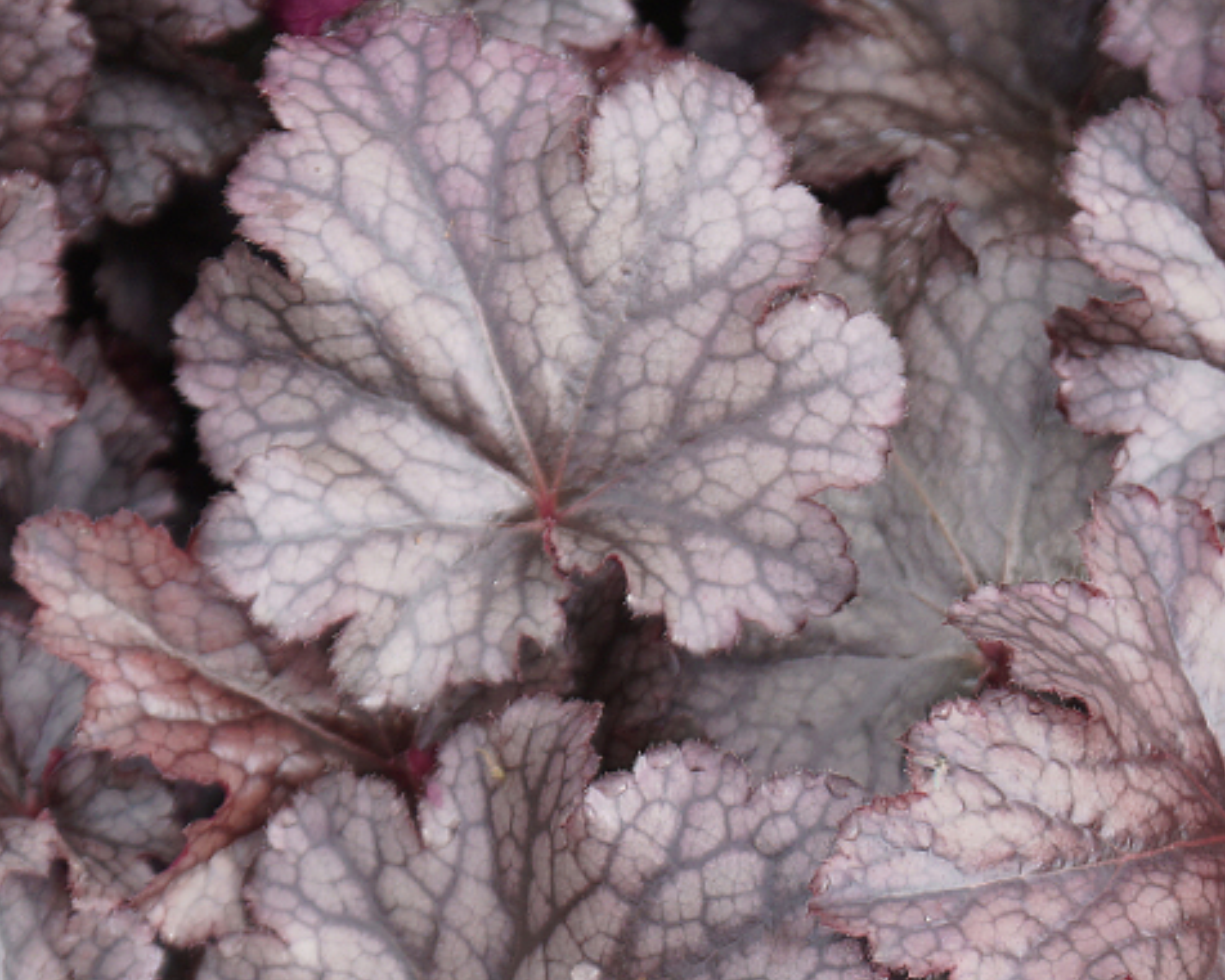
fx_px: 7078
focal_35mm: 195
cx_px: 304
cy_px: 921
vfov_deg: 7.9
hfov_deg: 9.9
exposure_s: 1/160
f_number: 5.6
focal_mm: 55
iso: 125
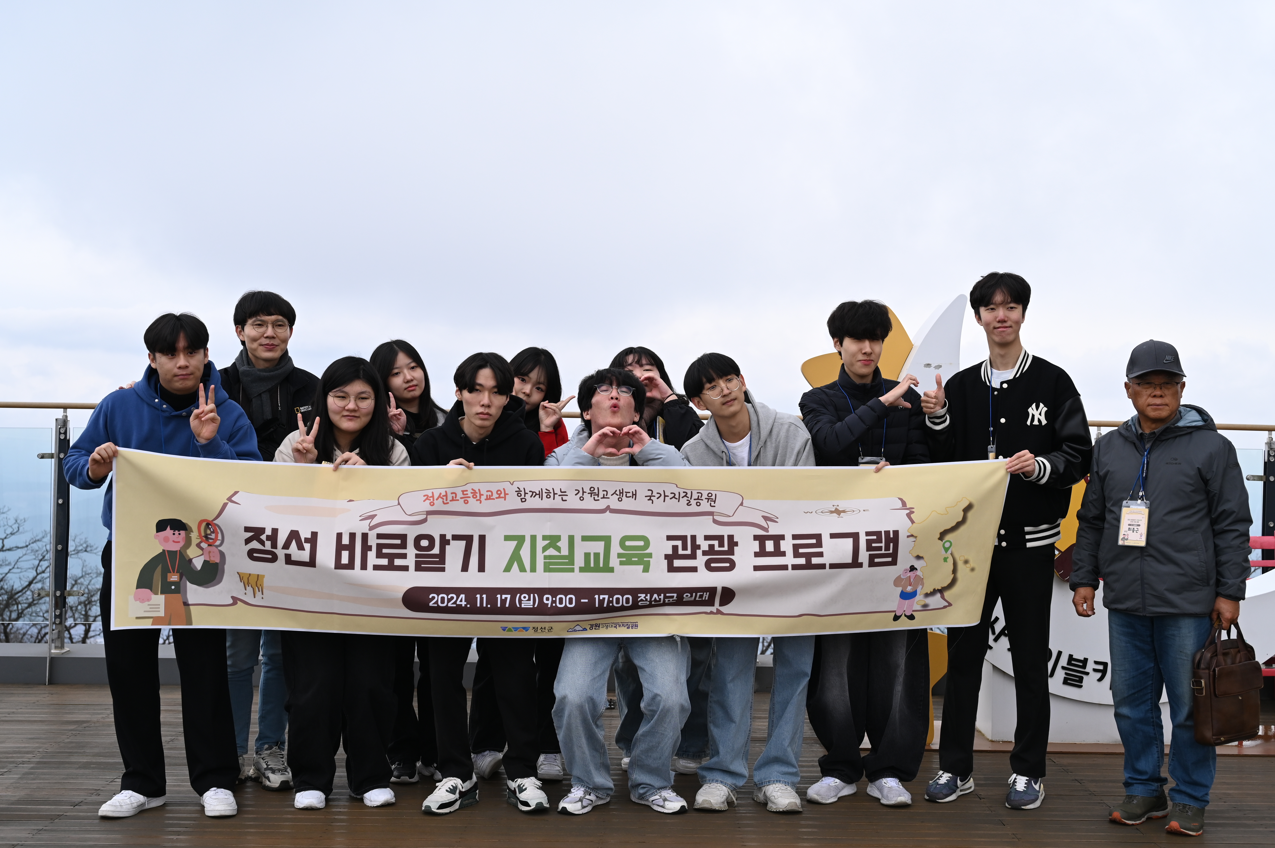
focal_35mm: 42
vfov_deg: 31.9
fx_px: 1486
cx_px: 638
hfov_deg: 46.4
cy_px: 424
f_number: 5
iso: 500
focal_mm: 42
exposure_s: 1/1600
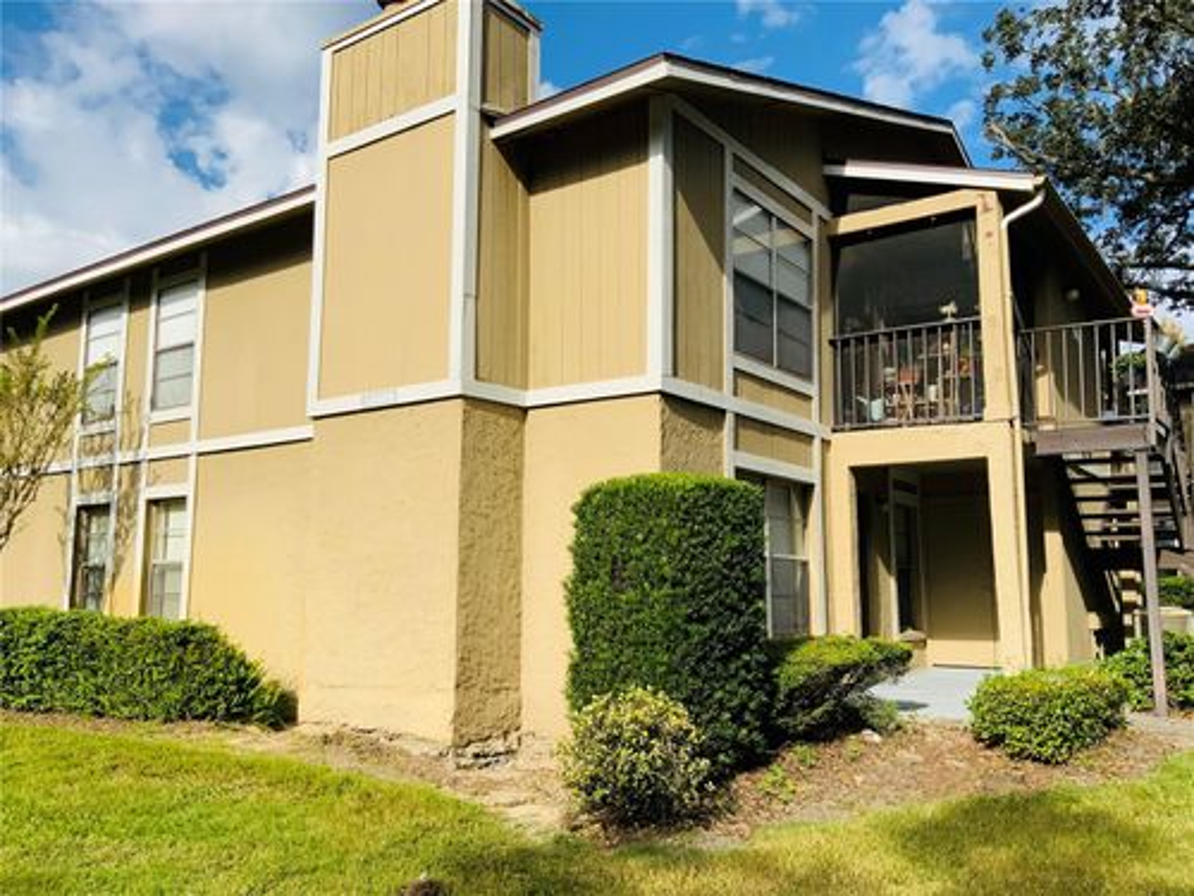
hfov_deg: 61.7
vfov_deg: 48.2
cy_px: 448
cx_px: 597
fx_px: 1000
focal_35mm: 29
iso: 20
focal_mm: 3
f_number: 1.8
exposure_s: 1/2320
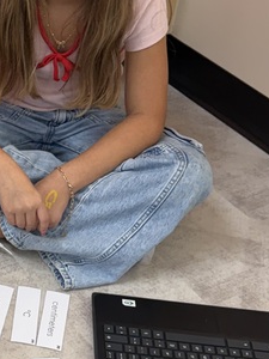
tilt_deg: -37.3
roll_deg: -0.4
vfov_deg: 23.8
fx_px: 850
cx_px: -98
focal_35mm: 82
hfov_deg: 16.8
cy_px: 182
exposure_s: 1/120
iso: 160
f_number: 1.78
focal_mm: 6.76
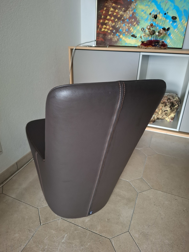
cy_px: 126
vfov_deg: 73.9
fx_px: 167
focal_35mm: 23
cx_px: 94
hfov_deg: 58.9
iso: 400
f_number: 1.8
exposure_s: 1/25
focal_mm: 5.54
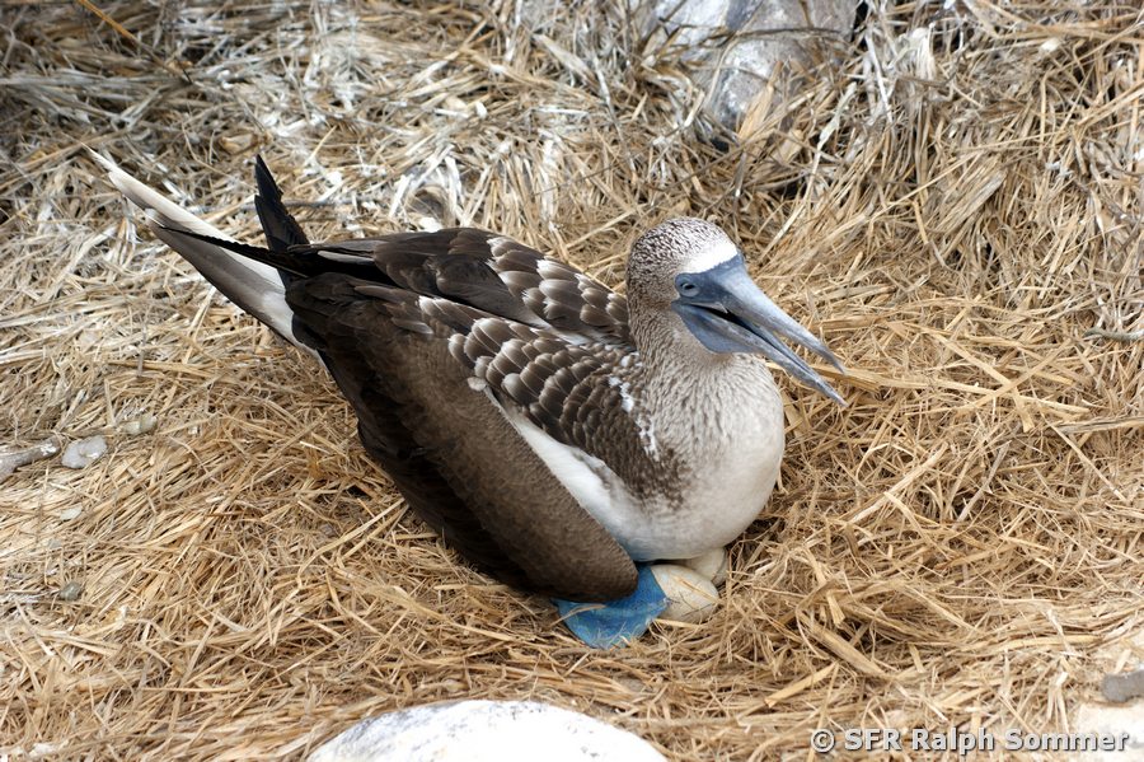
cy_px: 381
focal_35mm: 105
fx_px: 3335
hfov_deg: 19.5
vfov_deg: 13.0
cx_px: 572
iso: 100
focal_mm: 70
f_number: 6.3
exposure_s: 1/250
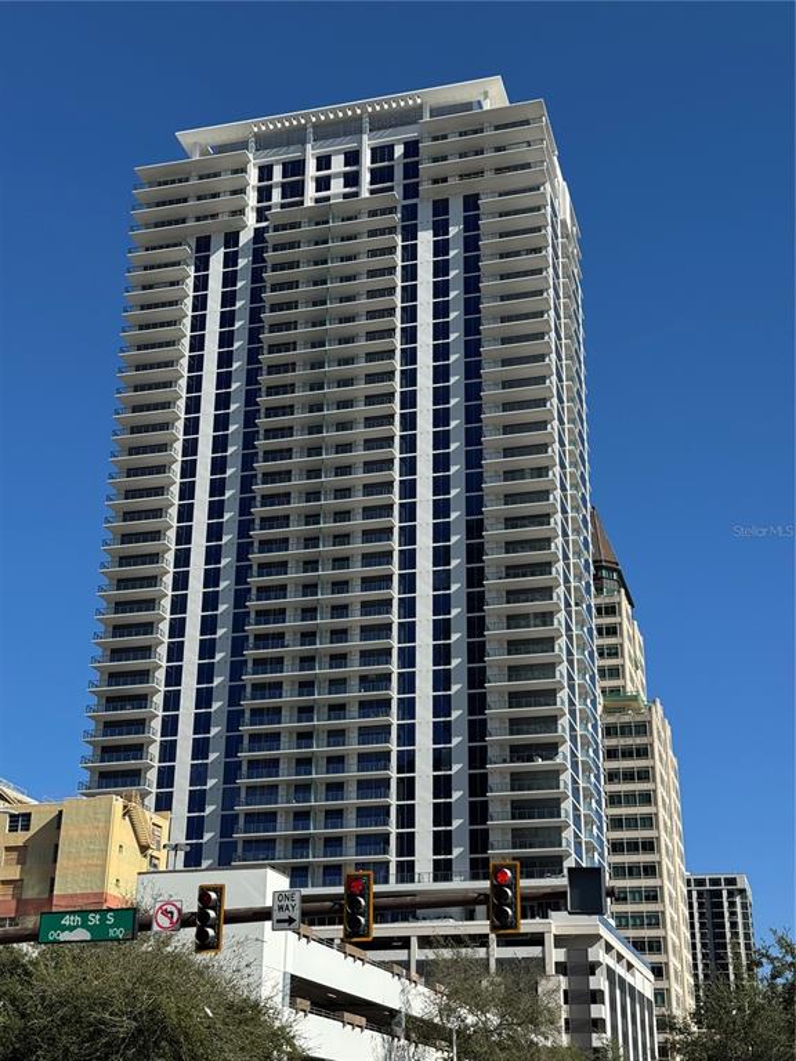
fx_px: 1472
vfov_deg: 39.7
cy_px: 530
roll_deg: +0.1
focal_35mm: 48
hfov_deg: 30.3
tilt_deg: +22.6
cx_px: 398
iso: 64
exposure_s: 1/4608
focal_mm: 6.76
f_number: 1.78
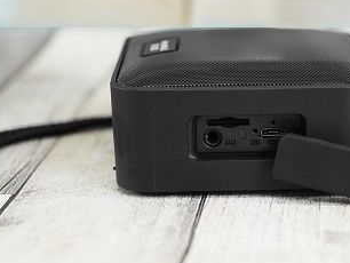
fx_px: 1263
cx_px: 240
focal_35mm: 125
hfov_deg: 15.7
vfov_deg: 11.9
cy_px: 132
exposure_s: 1/100
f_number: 4
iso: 400
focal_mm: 53
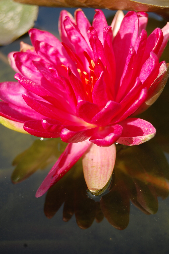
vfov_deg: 24.6
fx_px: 582
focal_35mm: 82
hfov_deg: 16.5
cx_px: 84
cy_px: 127
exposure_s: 1/160
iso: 200
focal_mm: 55
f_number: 6.3
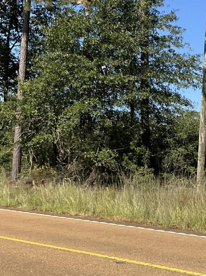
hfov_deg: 20.7
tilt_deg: +0.5
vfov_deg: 28.1
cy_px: 170
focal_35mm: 69
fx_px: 548
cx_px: 200
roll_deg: -0.6
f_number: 1.8
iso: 25
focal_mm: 3
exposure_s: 1/1626
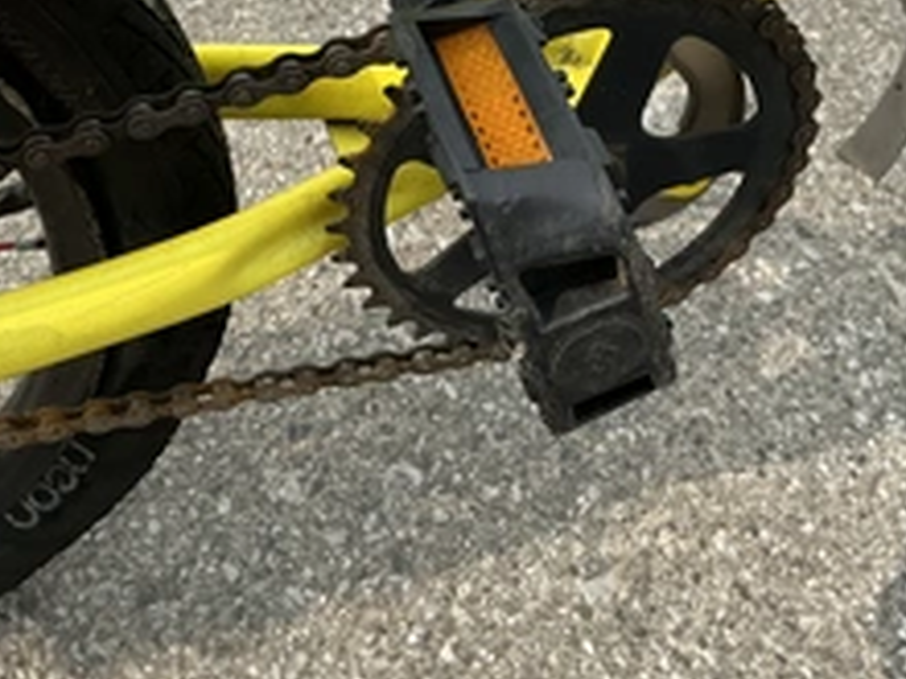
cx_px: 494
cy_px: 218
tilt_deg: -52.8
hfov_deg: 37.5
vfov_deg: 28.3
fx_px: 1335
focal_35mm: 51
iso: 25
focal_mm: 3
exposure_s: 1/1055
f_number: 1.8
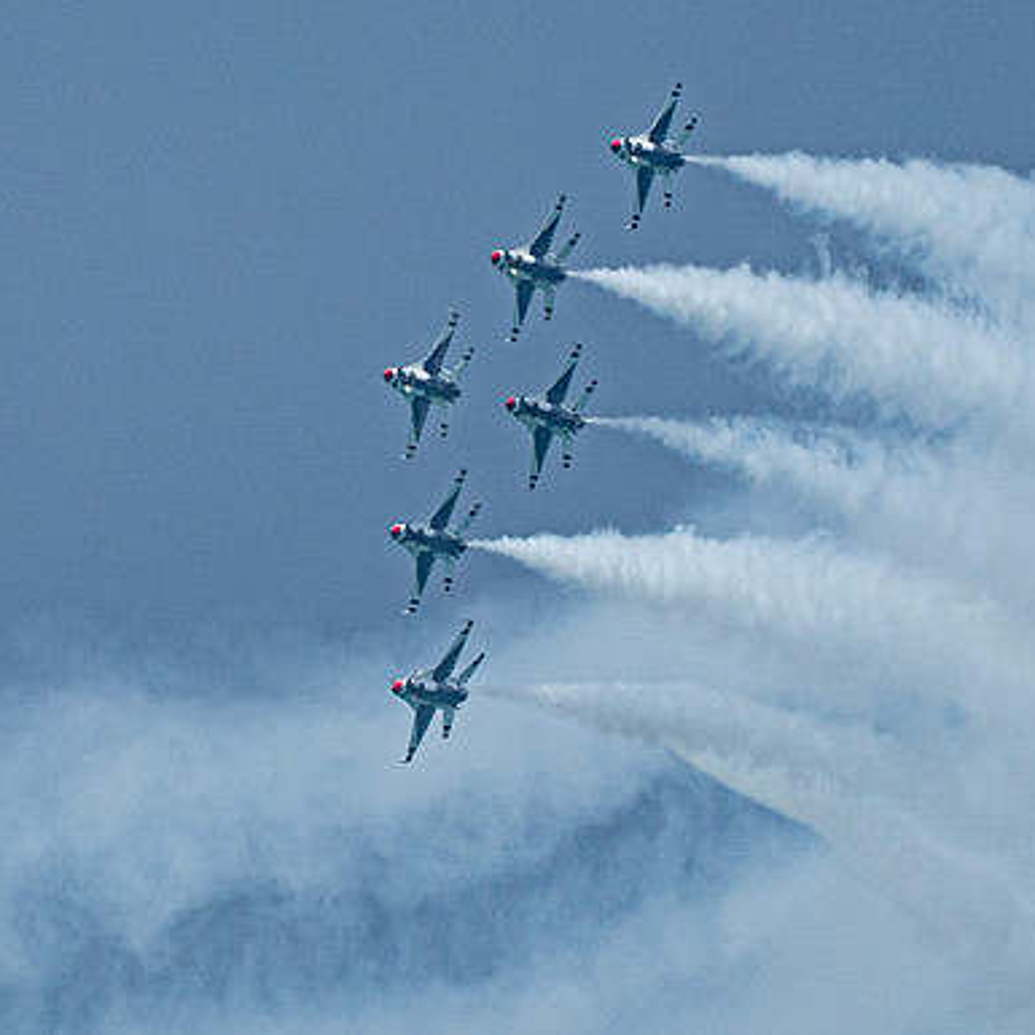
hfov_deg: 1.4
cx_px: 551
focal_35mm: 1287
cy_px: 513
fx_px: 43536
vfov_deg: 1.4
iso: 640
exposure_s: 1/2000
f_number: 10
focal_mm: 400
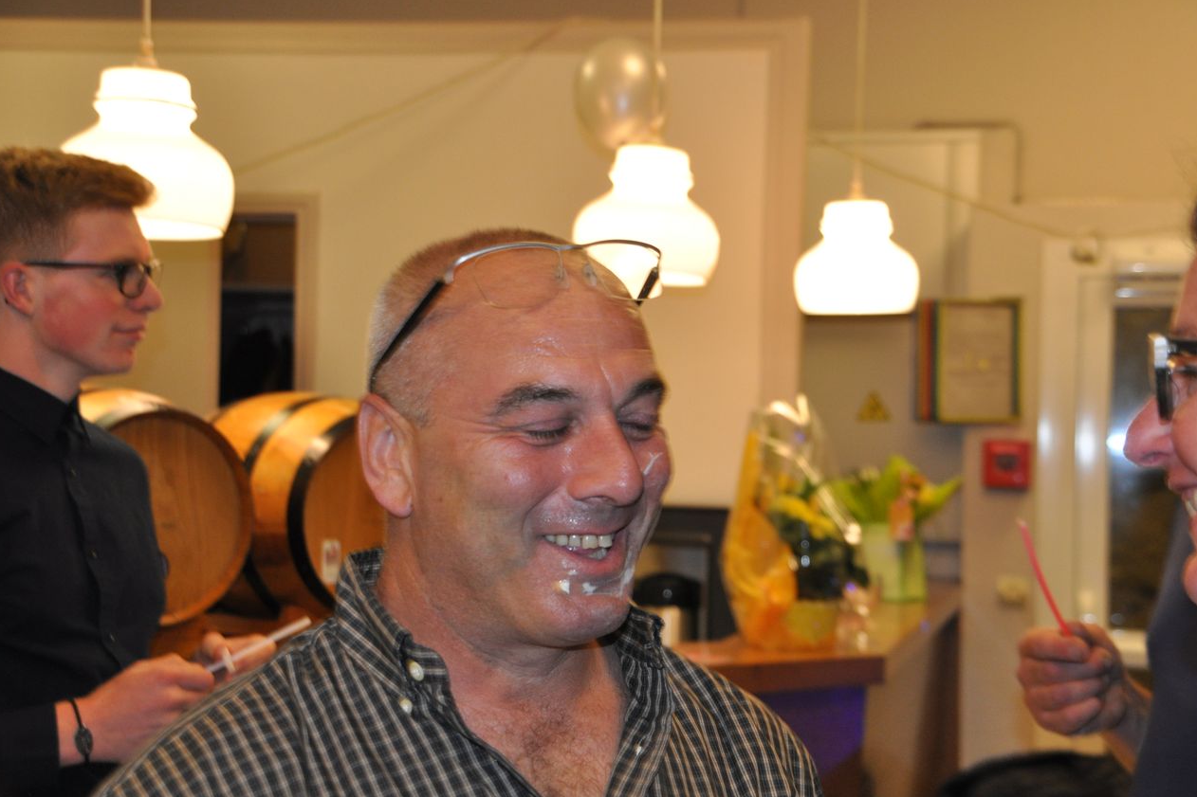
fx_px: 2526
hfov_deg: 26.7
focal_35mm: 76
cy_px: 398
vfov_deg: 17.9
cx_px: 597
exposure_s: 1/60
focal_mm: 50
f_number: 4.8
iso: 800
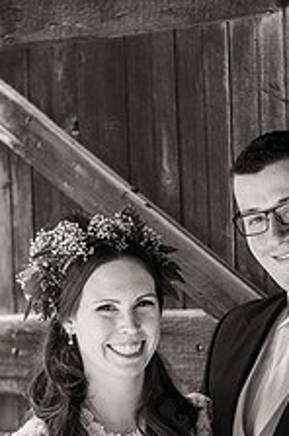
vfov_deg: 10.4
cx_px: 213
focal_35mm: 198
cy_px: 348
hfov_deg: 6.9
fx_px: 2392
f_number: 2.8
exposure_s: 1/500
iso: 640
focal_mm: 98
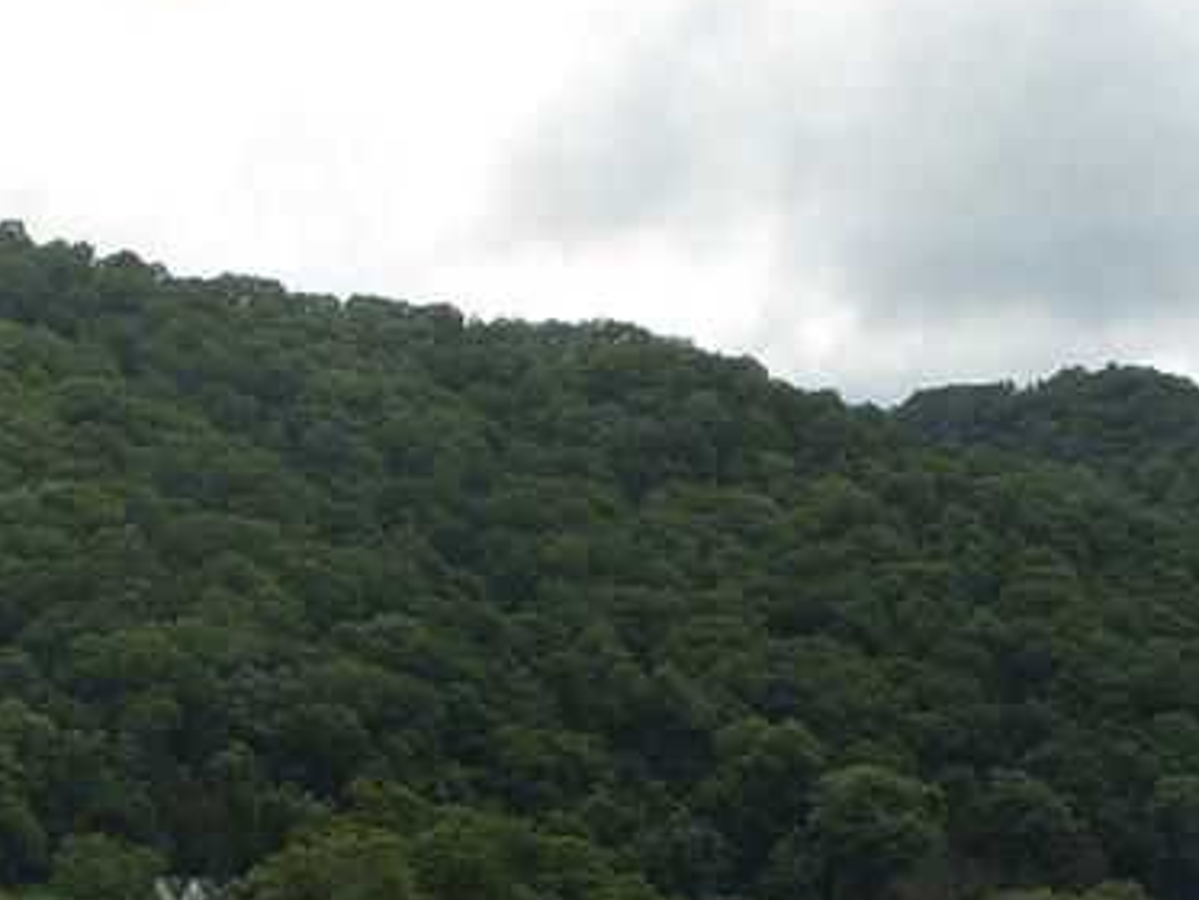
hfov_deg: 20.4
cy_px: 730
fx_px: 3326
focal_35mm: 96
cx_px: 383
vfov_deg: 15.3
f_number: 6.3
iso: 80
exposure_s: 1/350
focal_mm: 7.8
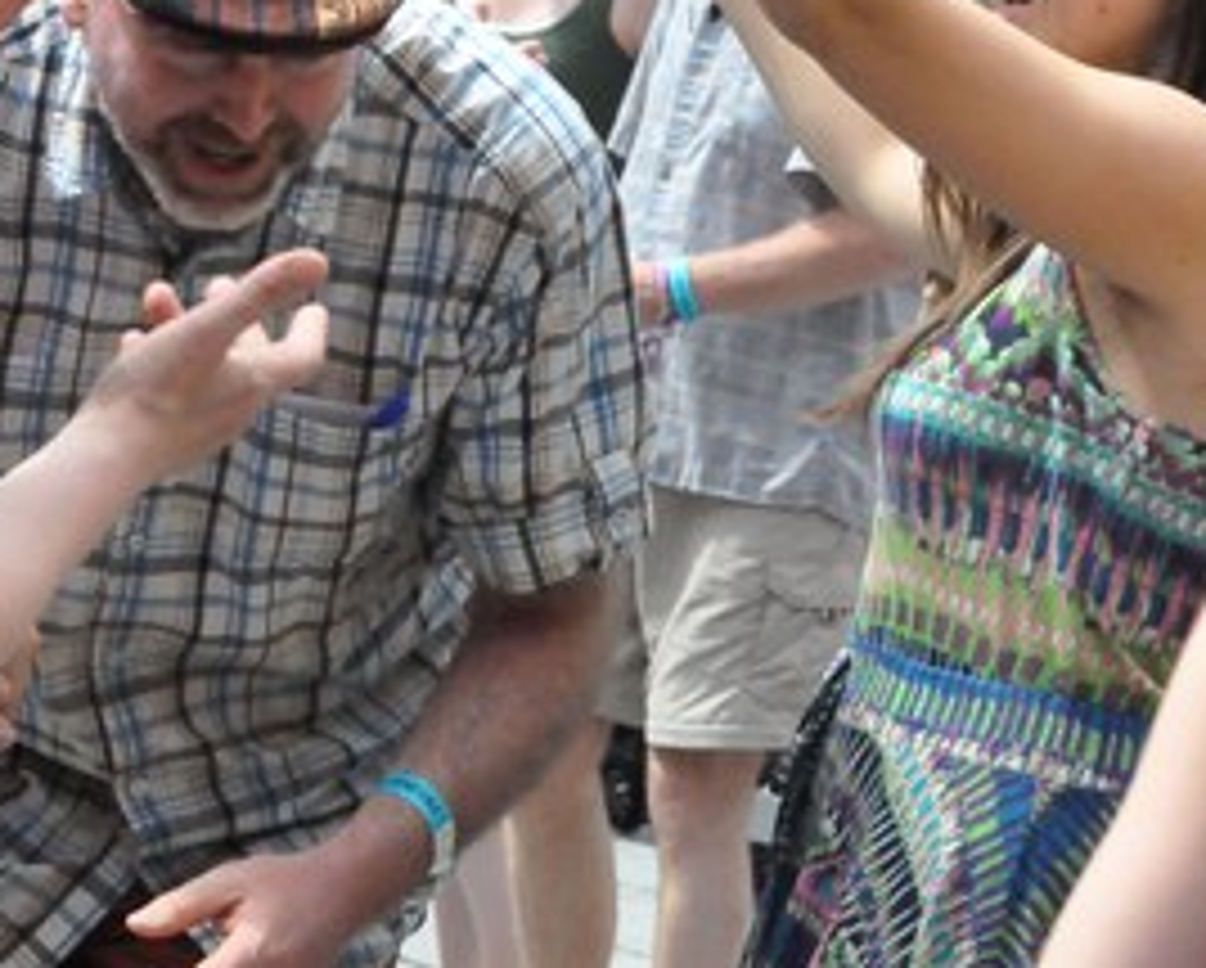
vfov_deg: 5.5
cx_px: 958
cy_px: 299
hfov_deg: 6.8
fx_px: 10112
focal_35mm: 283
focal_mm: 90
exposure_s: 1/3200
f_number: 13
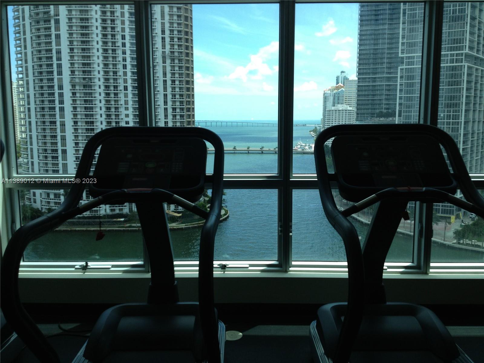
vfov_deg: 40.7
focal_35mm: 35
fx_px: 489
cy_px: 182
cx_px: 242
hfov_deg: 52.6
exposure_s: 1/699
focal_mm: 4.28
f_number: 2.4
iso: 50
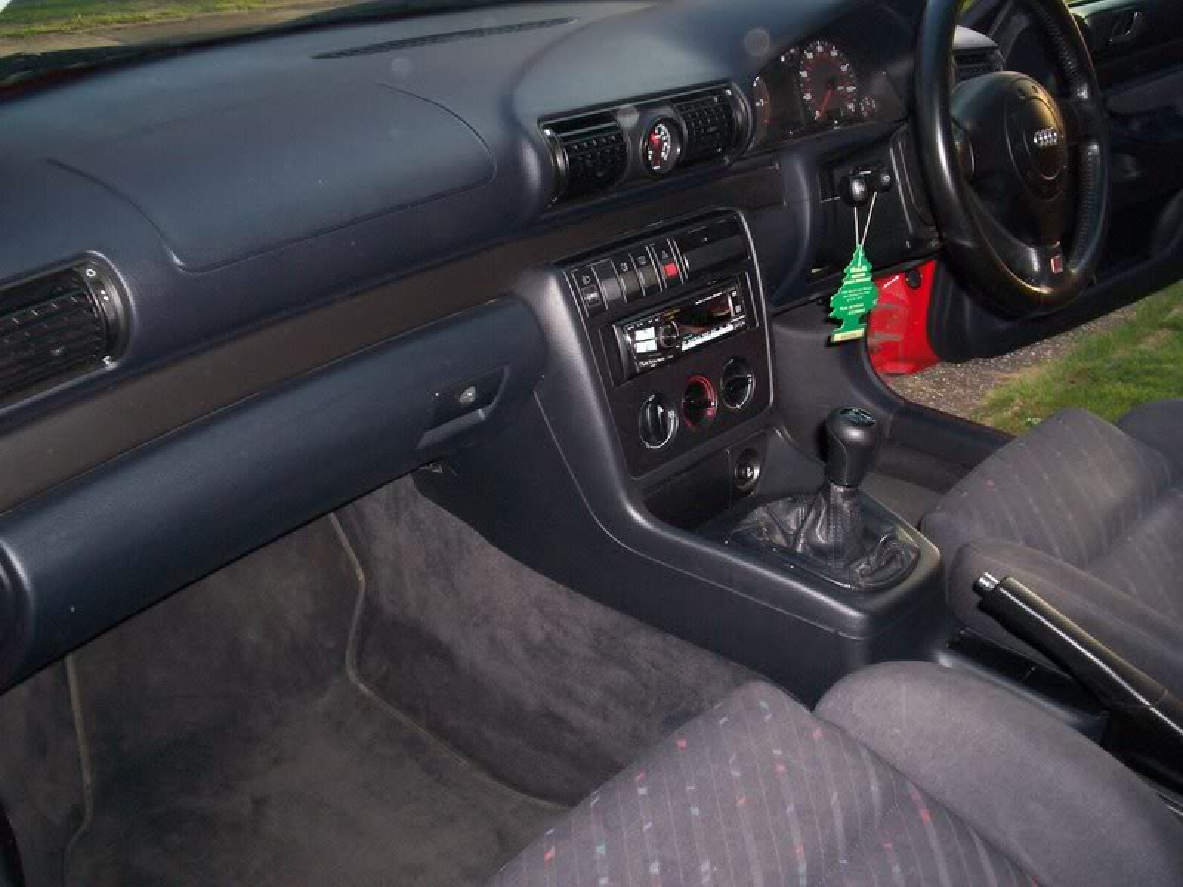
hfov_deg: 51.4
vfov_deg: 39.7
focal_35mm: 36
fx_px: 1230
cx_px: 592
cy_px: 444
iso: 140
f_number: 4.5
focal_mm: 5.9
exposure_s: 1/64
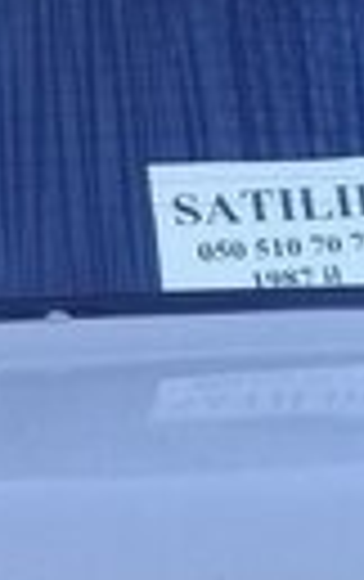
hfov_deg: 10.3
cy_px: 877
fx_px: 1993
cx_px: -54
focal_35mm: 126
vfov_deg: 15.3
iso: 50
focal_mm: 3.3
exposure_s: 1/173
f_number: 2.2
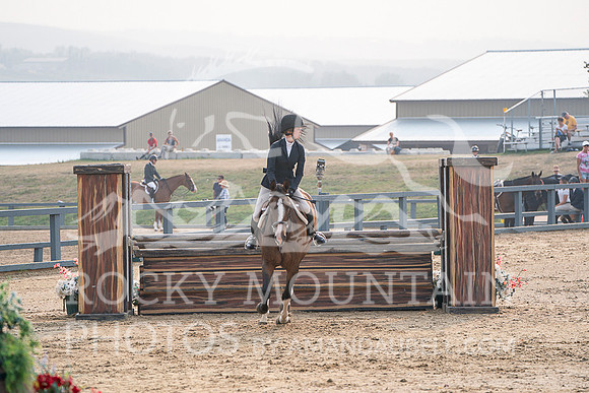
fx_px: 3420
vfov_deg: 6.6
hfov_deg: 9.8
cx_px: 294
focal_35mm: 209
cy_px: 196
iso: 500
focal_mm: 209
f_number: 5.6
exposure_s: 1/1000
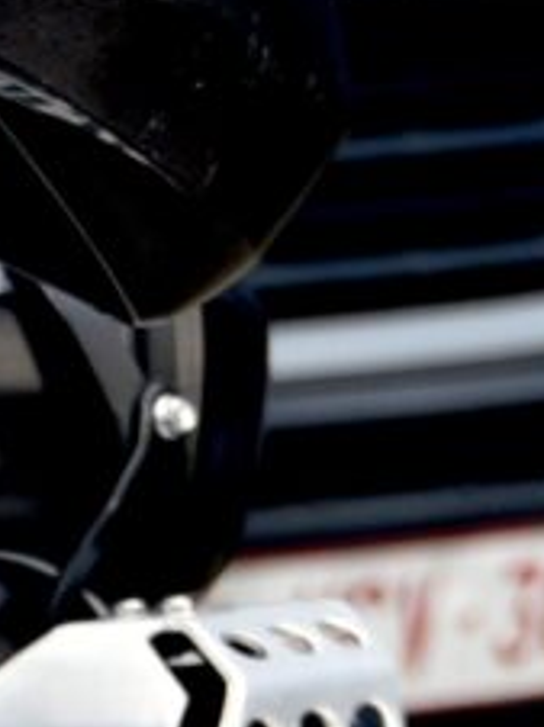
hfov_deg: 3.1
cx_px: -2765
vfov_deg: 4.4
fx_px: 9153
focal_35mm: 436
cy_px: 2112
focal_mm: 40
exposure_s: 1/60
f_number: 4.5
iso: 200
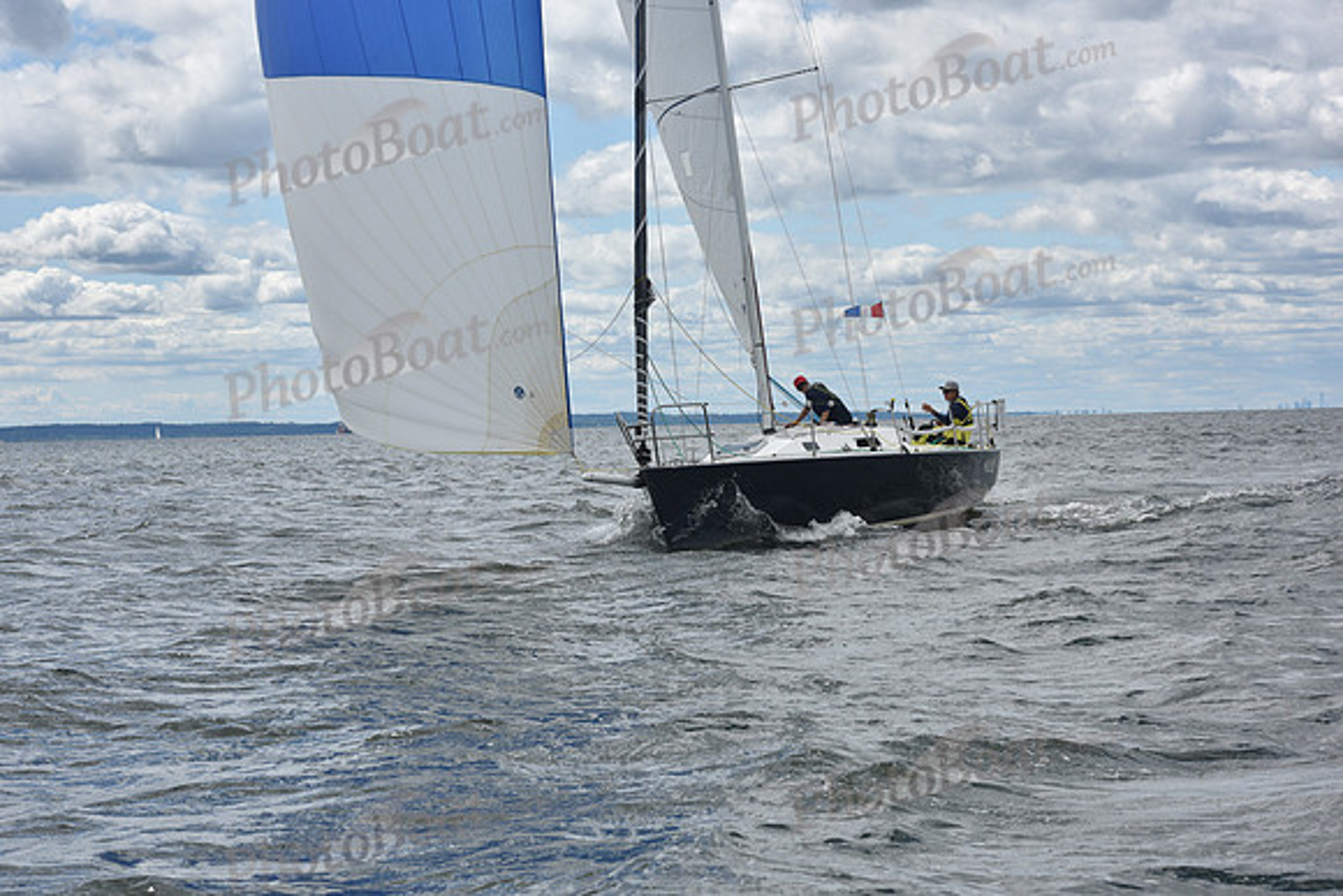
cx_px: 672
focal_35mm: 92
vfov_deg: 14.9
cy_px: 448
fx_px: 3433
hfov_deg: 22.1
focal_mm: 92
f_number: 11
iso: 250
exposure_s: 1/800
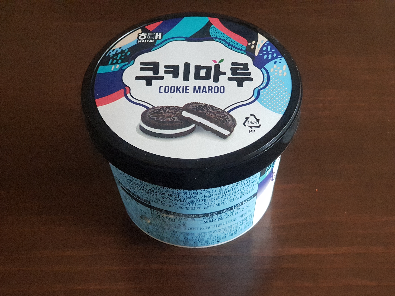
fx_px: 593
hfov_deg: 36.8
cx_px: 198
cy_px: 148
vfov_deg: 28.0
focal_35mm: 52
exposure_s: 1/30
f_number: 2.4
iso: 400
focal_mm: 6
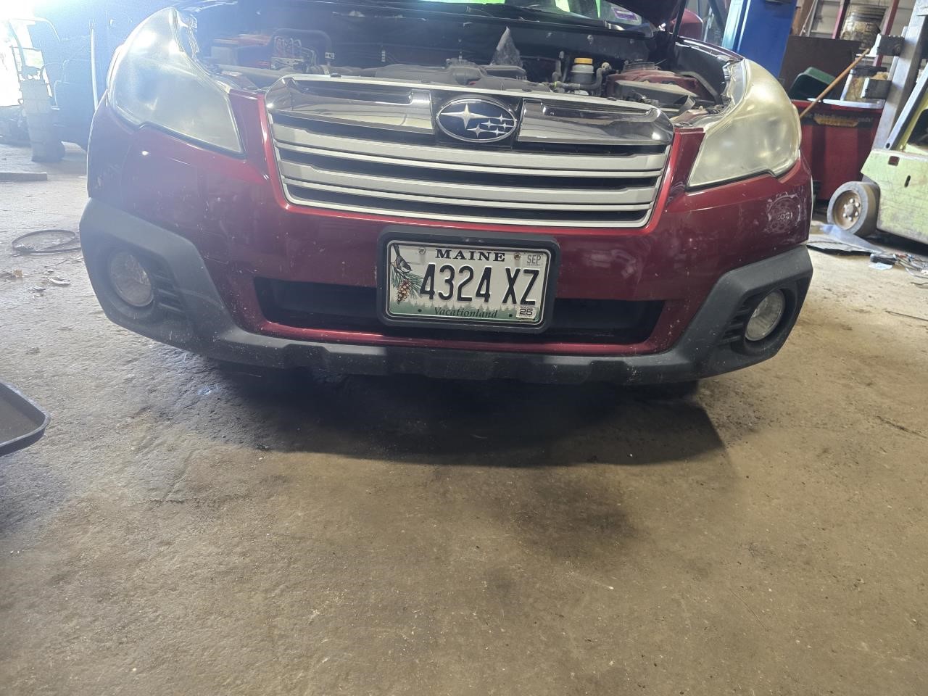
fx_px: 617
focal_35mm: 23
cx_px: 464
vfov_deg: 58.9
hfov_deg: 73.9
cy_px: 348
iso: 400
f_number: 1.7
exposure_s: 1/120
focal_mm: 6.3
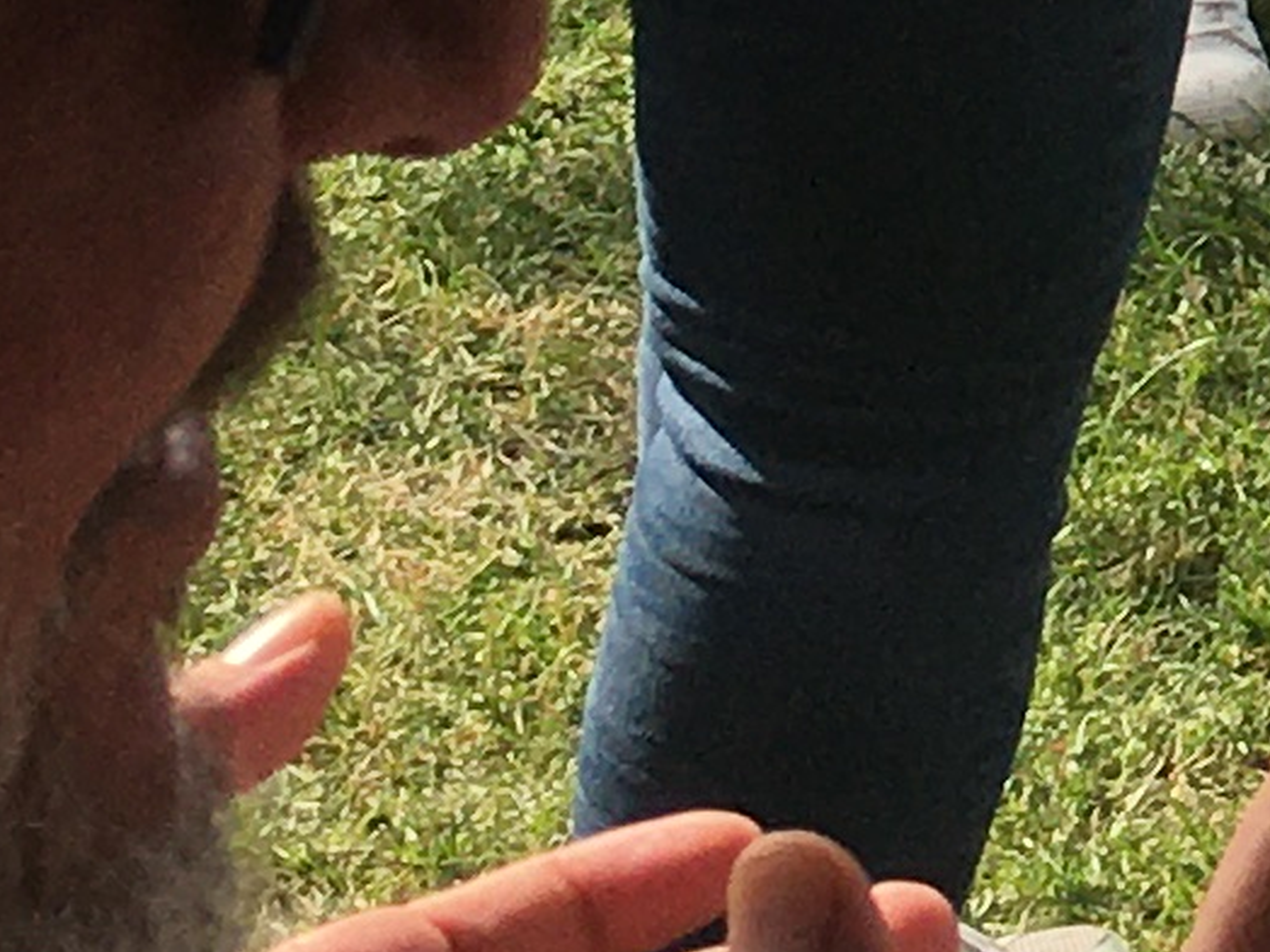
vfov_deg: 6.2
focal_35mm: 223
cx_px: 2998
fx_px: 8181
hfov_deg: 8.2
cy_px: -1691
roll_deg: +1.6
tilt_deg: -7.0
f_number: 2.2
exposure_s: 1/785
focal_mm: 4.15
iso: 25
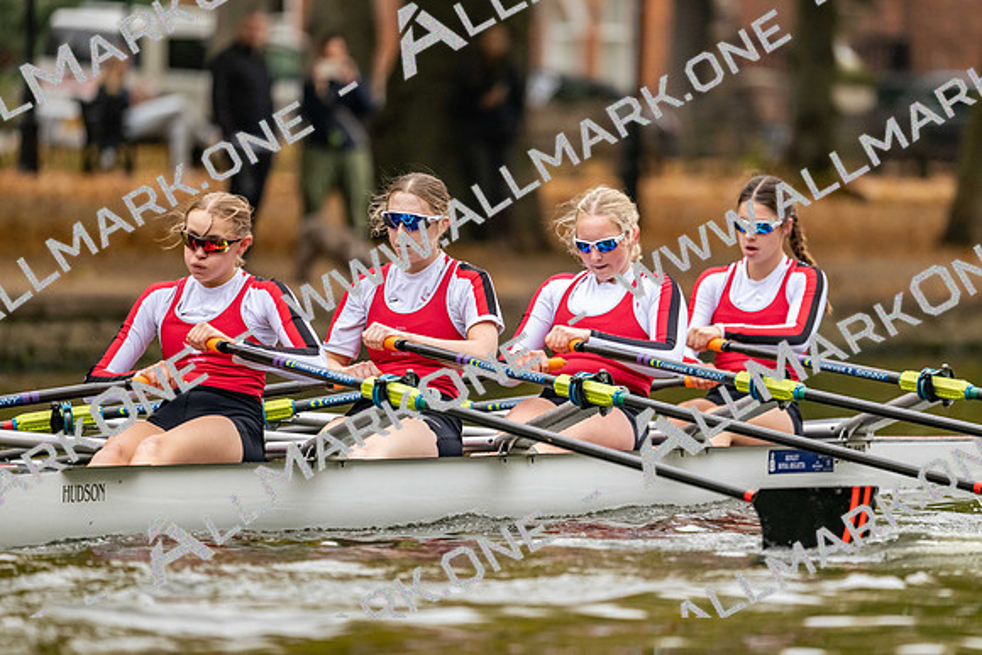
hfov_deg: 5.2
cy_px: 328
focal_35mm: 400
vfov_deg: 3.4
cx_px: 491
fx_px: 10913
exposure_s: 1/2500
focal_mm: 400
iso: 2800
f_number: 4.5
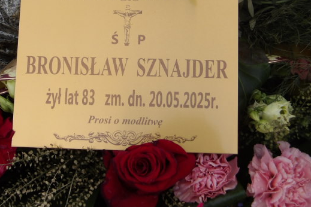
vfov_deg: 20.0
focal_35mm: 68
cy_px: 77
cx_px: 128
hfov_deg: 29.6
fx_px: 587
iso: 100
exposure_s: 1/601
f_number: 4.2
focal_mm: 9.4
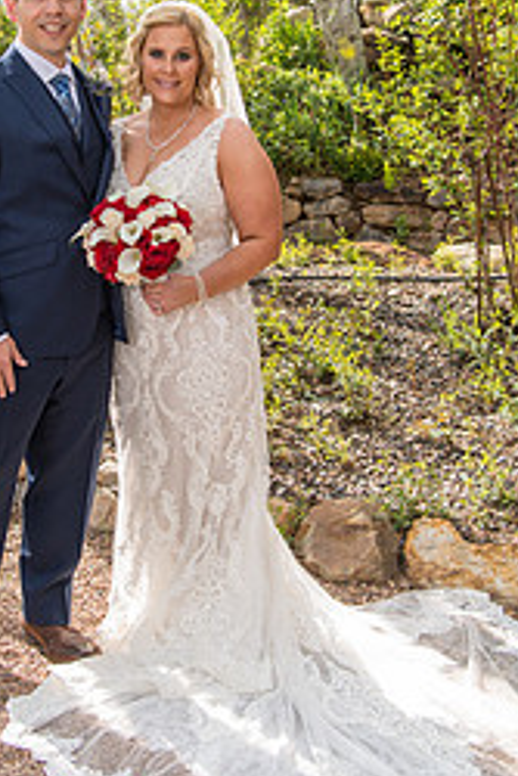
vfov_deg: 31.6
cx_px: 164
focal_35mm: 63
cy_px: 245
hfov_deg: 21.5
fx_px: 1358
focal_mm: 35
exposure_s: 1/160
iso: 80
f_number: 5
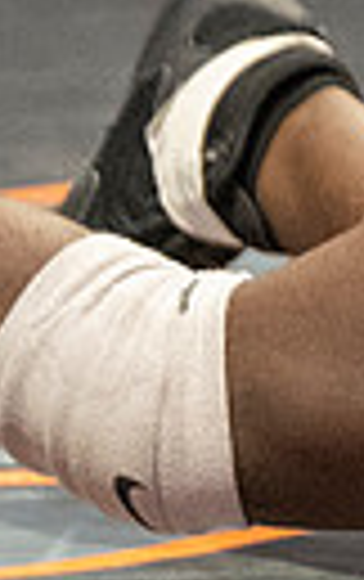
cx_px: 515
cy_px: 992
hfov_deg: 1.4
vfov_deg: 2.2
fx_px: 15234
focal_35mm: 963
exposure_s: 1/1000
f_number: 2.8
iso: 3200
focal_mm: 86
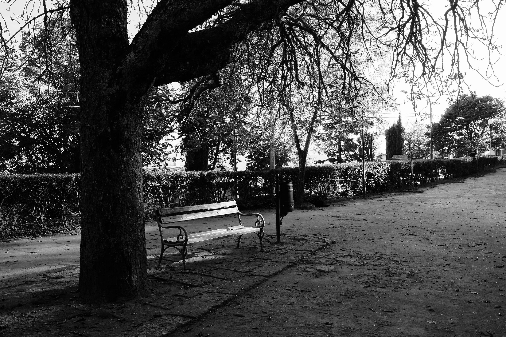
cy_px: 168
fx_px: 492
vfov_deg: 37.9
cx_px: 253
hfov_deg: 54.4
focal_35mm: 35
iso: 400
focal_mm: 23
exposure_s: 1/80
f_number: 9
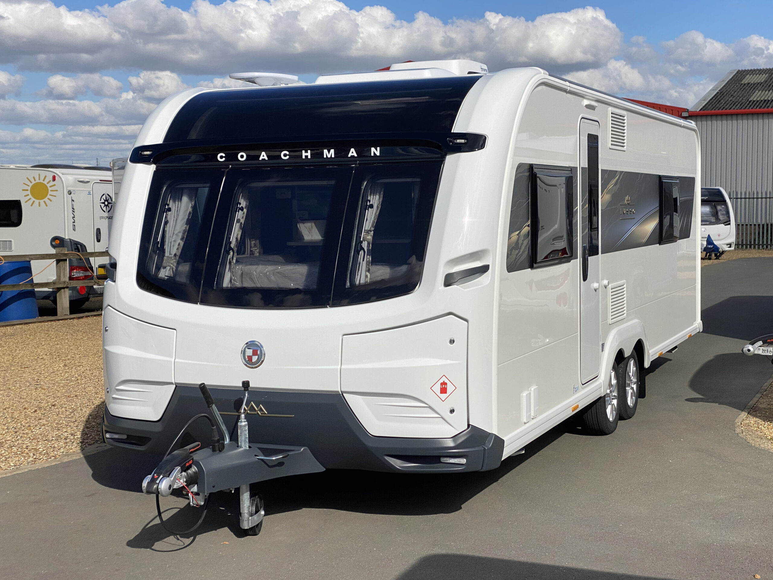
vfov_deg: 28.0
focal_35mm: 52
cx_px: 386
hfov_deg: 36.8
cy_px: 290
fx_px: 1161
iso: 20
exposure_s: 1/2994
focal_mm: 6
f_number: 2
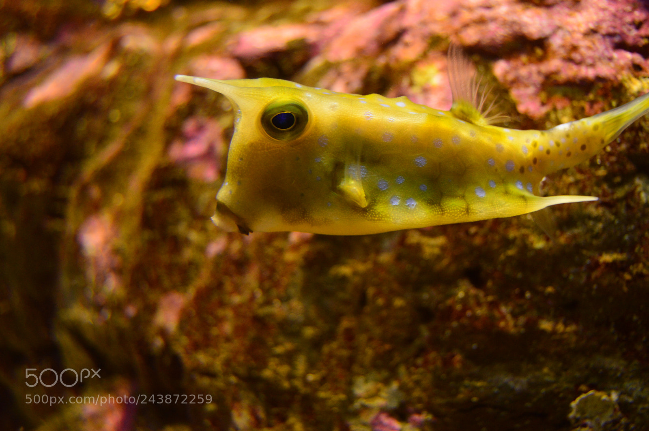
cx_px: 324
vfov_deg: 28.9
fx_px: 838
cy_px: 216
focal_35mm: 46
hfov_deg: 42.4
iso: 900
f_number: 4.2
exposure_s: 1/50
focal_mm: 31
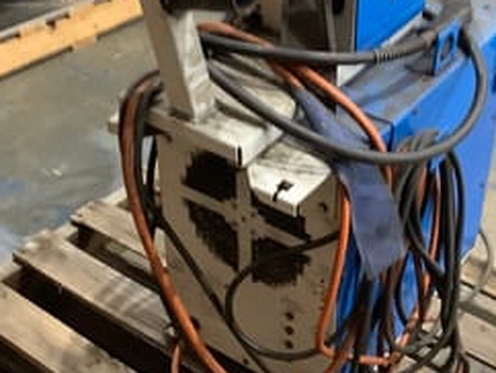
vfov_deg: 23.0
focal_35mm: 64
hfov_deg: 30.2
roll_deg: +2.6
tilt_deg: -34.9
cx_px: 279
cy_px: 159
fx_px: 918
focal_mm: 3.3
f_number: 2.4
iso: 400
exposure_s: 1/25
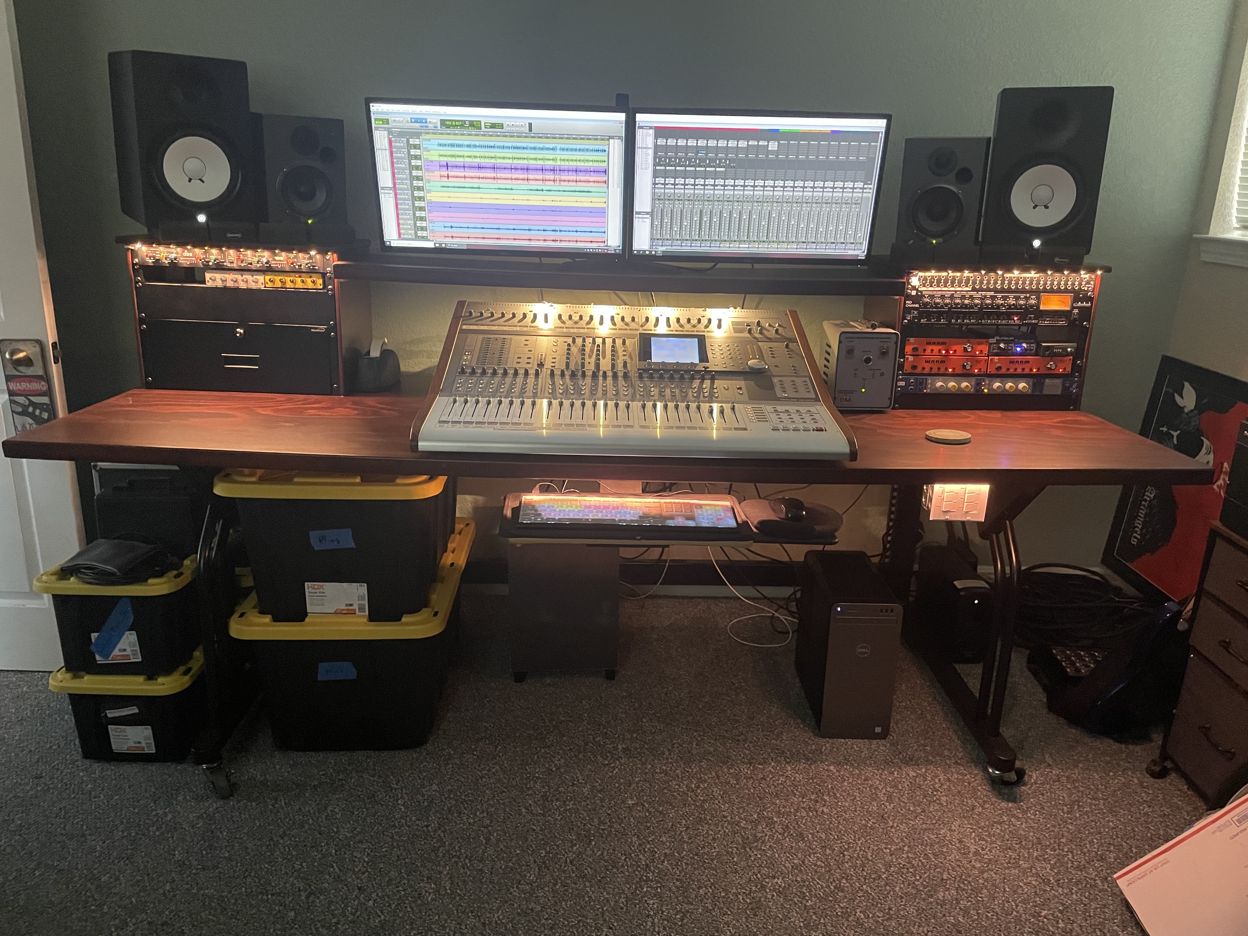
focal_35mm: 26
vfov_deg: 53.1
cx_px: 624
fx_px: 937
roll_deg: -2.2
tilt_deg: -18.5
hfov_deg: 67.3
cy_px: 468
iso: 500
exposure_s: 1/53
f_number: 1.6
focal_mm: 4.2
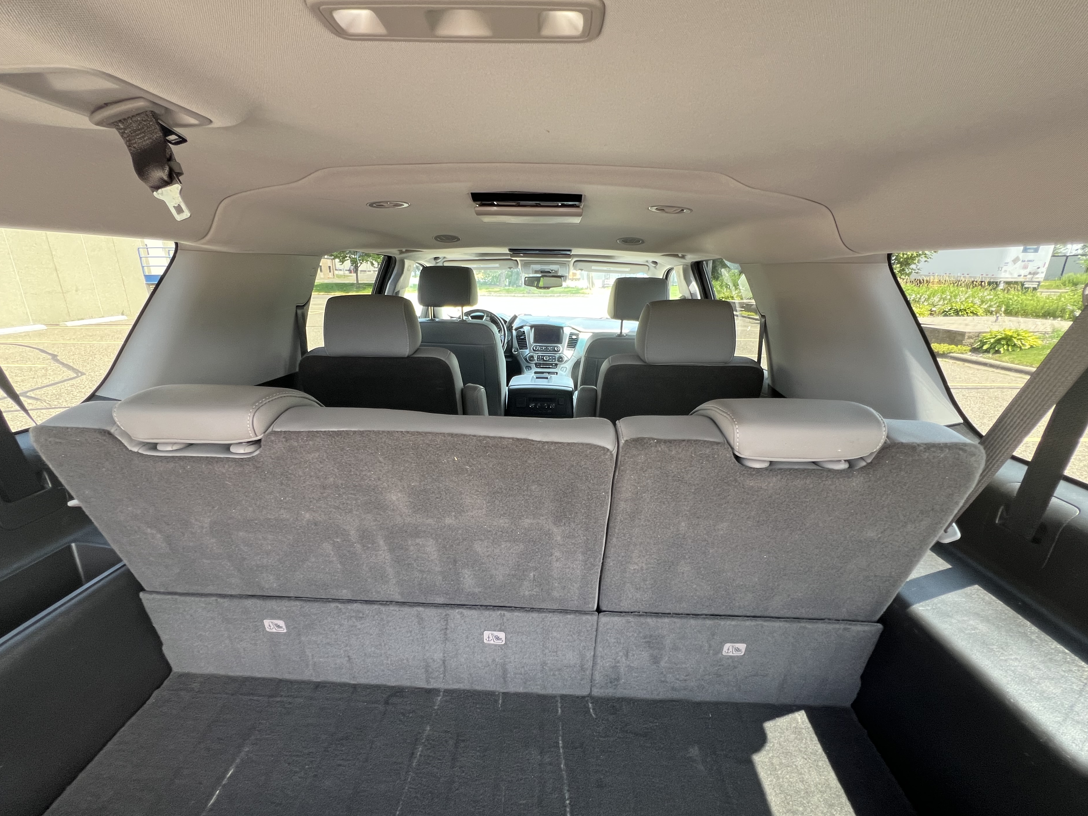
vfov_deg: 85.6
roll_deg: +1.1
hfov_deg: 102.1
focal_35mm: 14
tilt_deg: -19.2
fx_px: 440
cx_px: 543
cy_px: 425
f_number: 1.8
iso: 125
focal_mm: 1.57
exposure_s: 1/99
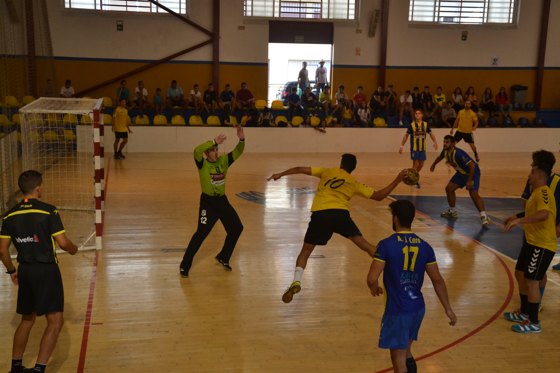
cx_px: 280
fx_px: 817
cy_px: 186
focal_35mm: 52
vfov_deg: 25.8
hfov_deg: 37.9
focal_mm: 35
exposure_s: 1/1000
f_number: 5
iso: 1600
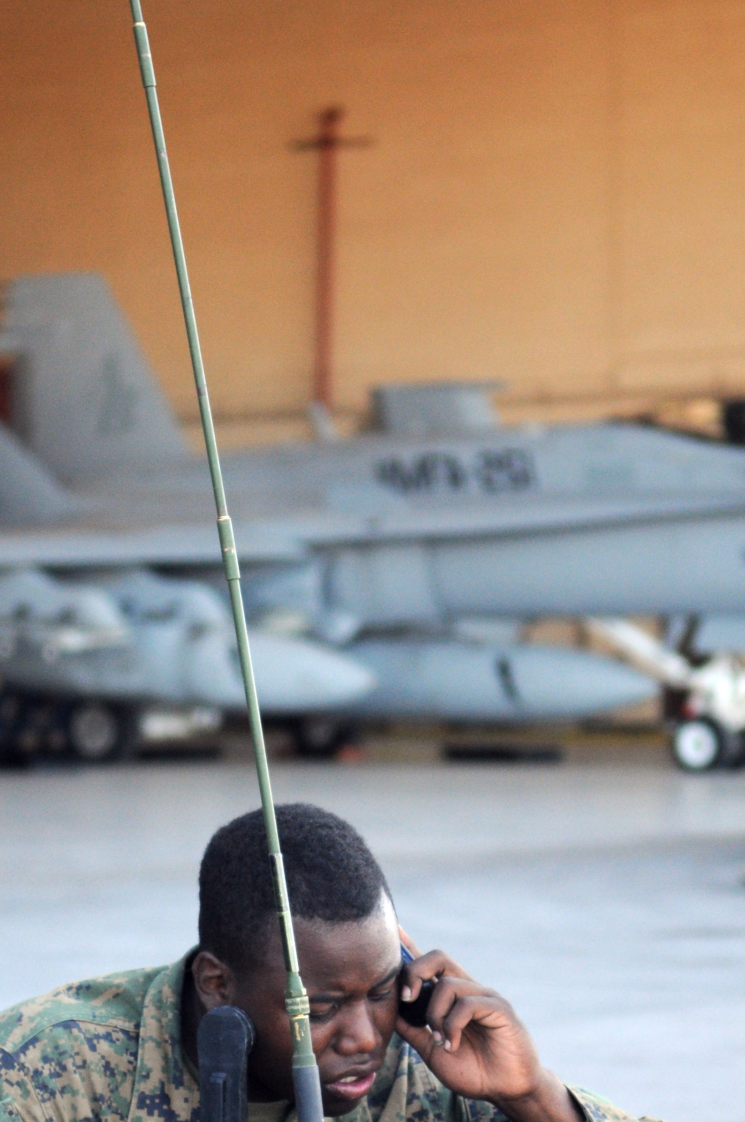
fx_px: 4602
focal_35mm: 148
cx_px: 339
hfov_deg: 9.3
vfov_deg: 13.9
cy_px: 813
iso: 640
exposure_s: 1/1250
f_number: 2.8
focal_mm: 55
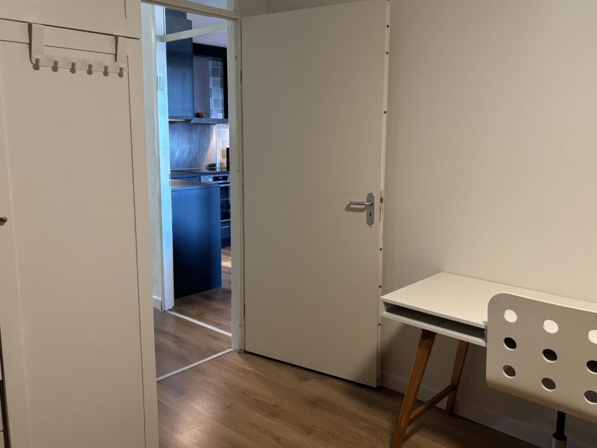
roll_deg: -0.2
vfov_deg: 46.8
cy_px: 211
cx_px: 300
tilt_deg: -8.6
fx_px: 518
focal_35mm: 30
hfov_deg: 59.9
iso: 320
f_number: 1.6
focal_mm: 5.96
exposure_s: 1/60
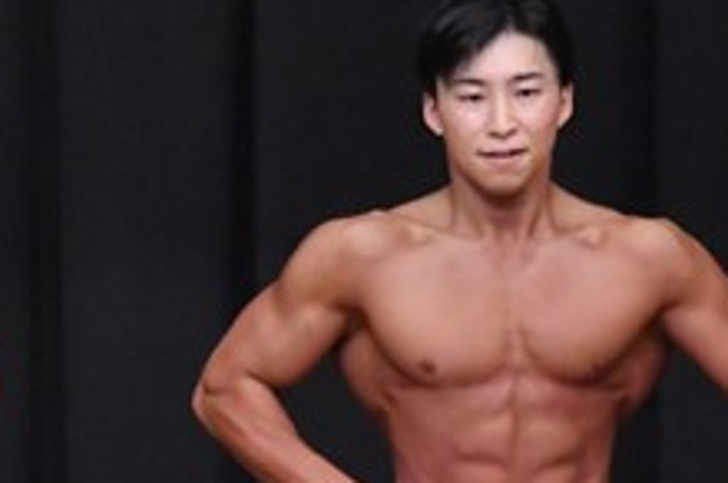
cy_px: 602
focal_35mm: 846
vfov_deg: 1.6
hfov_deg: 2.4
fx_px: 17083
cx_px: -65
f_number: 5.6
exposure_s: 1/400
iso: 8000
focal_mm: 160
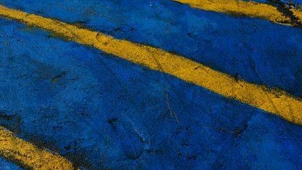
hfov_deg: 39.2
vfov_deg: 22.5
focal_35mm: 53
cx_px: 150
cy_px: 111
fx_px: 424
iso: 500
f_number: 4
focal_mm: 35
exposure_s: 1/160
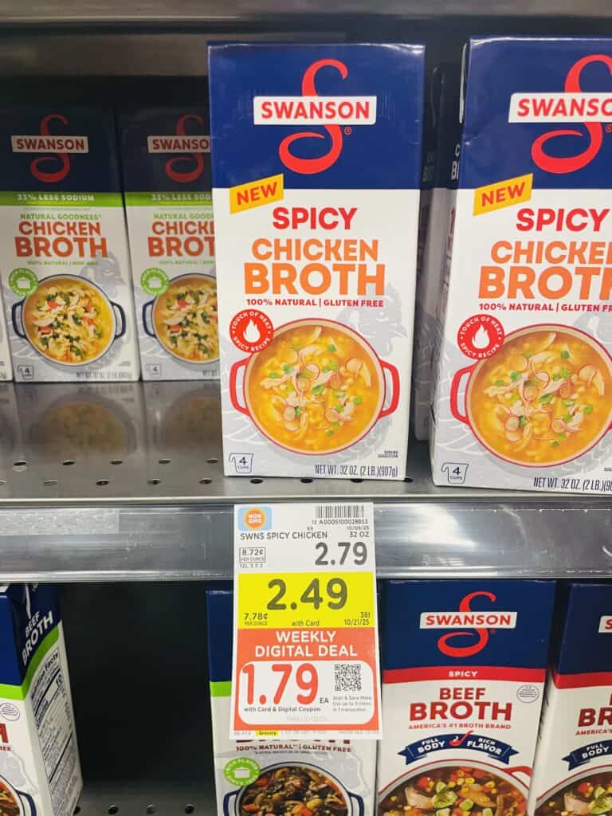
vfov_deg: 67.3
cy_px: 408
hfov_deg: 53.1
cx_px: 306
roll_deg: -0.1
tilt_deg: -18.1
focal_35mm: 26
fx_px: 613
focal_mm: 4.2
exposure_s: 1/60
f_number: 1.6
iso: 100
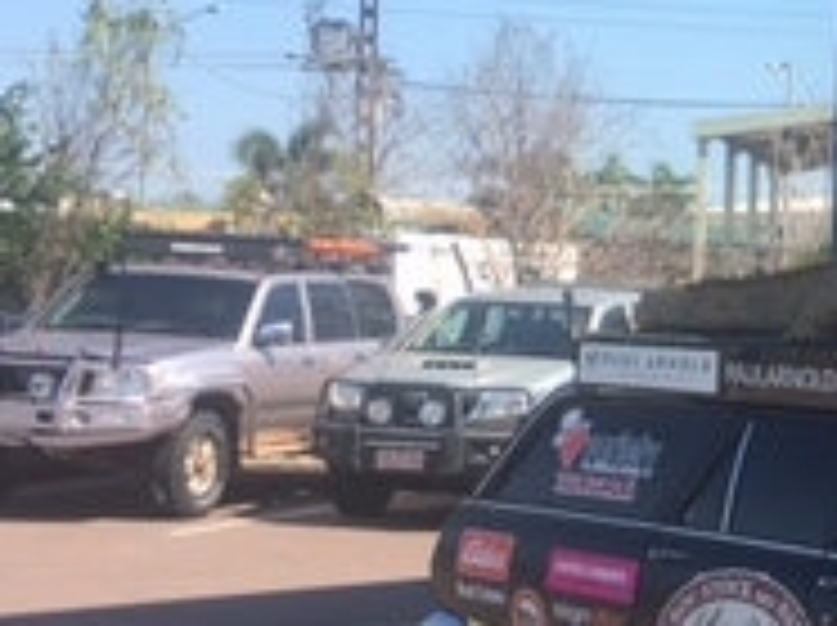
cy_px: 207
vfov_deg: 14.7
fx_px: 2415
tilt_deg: +4.6
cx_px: 1179
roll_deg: -2.1
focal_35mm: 100
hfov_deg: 18.0
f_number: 2.2
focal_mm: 4.15
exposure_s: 1/827
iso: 25
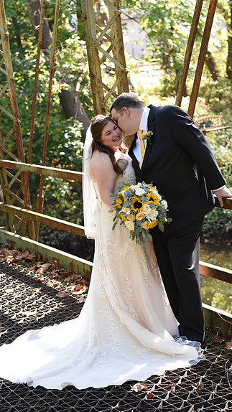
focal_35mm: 90
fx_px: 984
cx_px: 112
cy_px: 205
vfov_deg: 23.7
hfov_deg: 13.4
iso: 500
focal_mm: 85
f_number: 5.6
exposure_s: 1/200
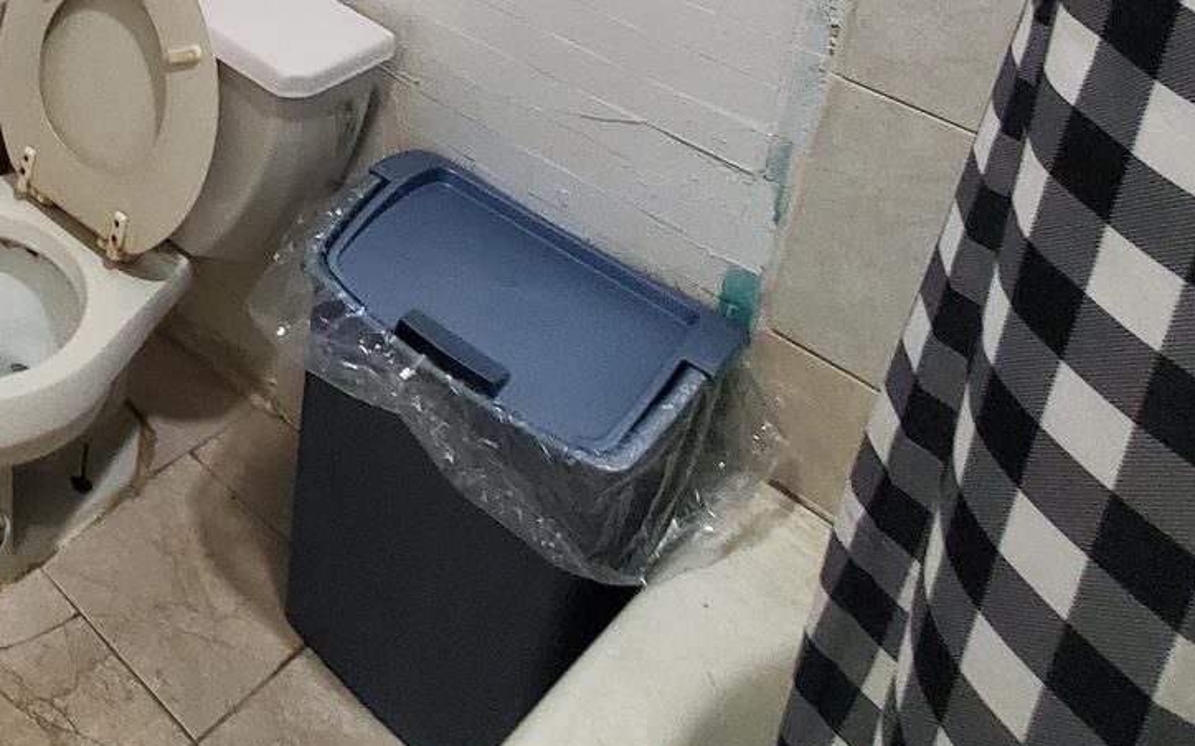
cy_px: -343
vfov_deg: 25.5
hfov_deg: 43.5
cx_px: 13
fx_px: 1270
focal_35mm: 39
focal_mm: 1.8
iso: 500
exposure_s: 1/60
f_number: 2.2
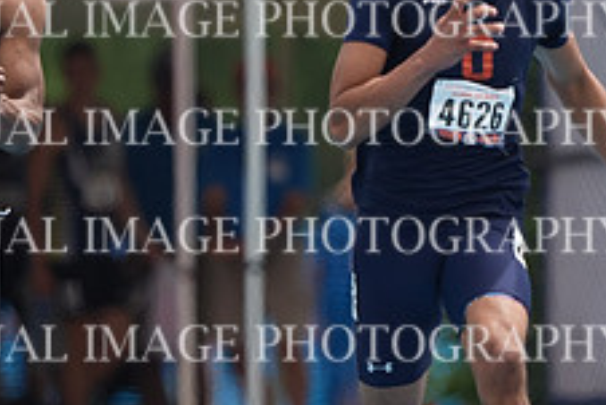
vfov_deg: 0.9
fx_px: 25973
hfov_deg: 1.3
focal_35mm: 1542
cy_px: 181
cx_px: 241
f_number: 6.3
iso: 500
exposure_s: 1/1600
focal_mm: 600
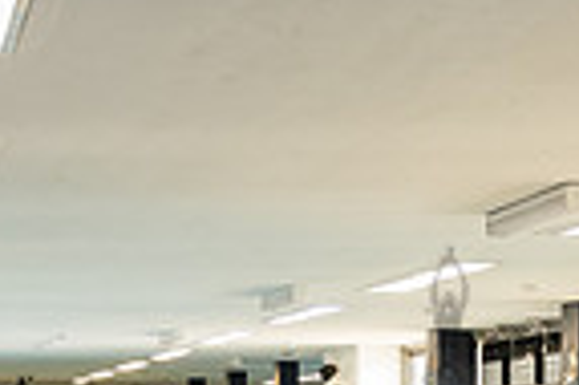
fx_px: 1880
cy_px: 707
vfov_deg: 10.9
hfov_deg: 17.4
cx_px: 445
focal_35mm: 117
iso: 1600
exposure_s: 1/125
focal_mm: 27
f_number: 3.5
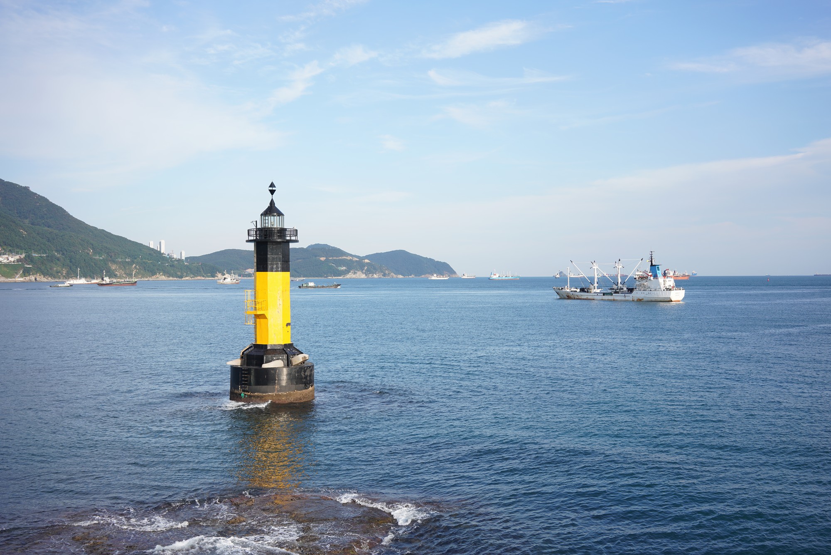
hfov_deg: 54.4
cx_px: 416
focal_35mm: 35
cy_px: 278
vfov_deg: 37.9
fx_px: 808
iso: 100
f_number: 7.1
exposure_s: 1/160
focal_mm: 35
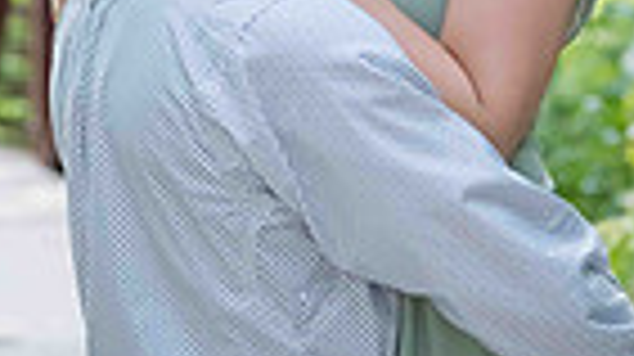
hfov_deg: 6.4
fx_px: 5626
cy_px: 27
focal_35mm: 335
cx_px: 423
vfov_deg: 3.6
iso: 1600
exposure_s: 1/200
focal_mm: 100
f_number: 5.6
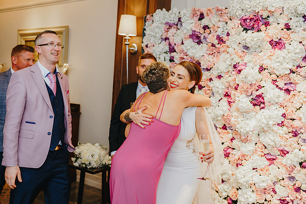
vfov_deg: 35.1
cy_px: 93
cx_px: 153
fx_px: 323
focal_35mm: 38
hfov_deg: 50.8
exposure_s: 1/200
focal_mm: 35
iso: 640
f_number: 2.2
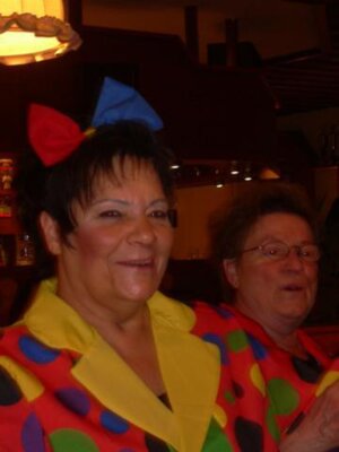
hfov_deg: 15.2
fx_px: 1267
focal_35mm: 97
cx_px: 170
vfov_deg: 20.2
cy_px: 226
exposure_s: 1/8
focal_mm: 16.1
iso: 100
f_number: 4.9
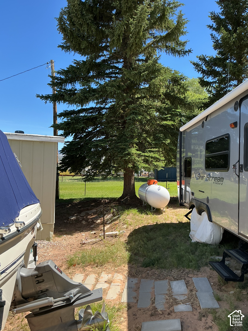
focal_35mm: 29
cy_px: 166
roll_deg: -2.9
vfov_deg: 61.7
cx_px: 124
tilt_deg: +0.1
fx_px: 277
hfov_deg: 48.2
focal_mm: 3
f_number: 1.8
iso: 25
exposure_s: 1/792
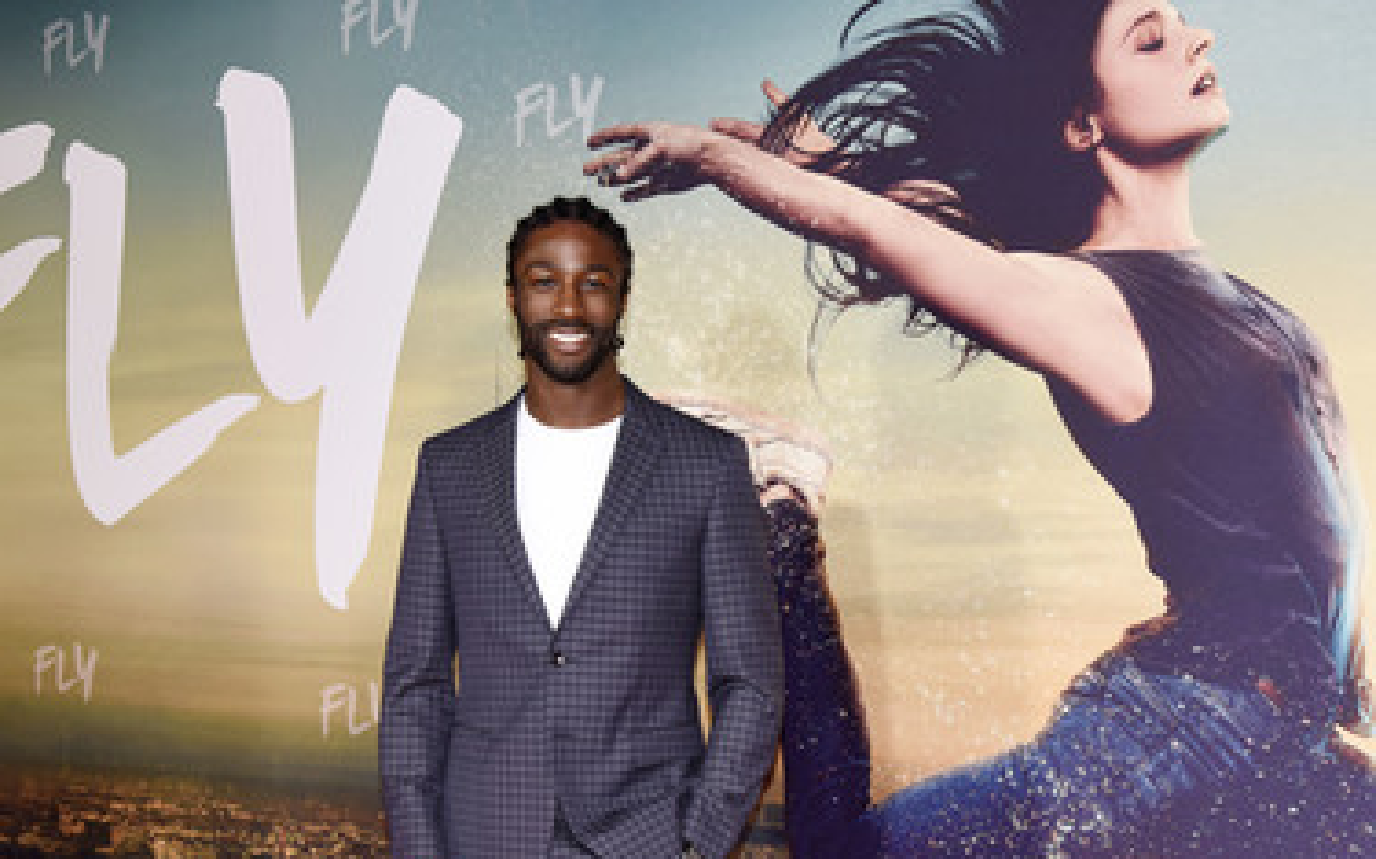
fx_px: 1837
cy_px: 521
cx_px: 618
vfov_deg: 26.3
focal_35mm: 49
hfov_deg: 41.0
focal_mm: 40
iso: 1250
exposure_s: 1/80
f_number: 6.3
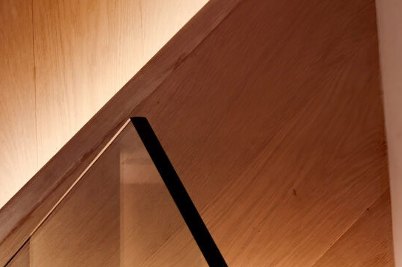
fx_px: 1287
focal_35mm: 115
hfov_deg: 14.3
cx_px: -440
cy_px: 360
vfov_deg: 11.5
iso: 400
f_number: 8
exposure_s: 1/50
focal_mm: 24.5
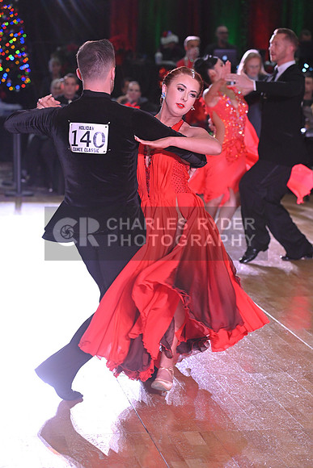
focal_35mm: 116
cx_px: 156
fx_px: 1512
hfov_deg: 11.8
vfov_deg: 17.6
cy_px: 234
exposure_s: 1/400
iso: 2500
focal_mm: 116
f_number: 5
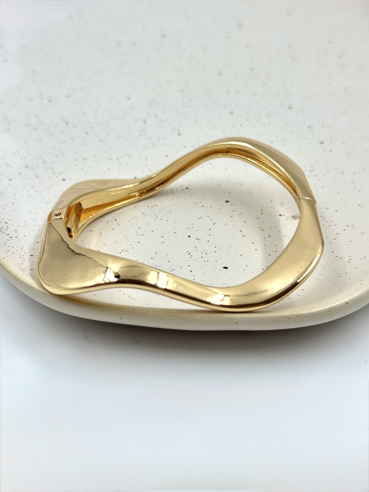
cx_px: 184
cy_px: 246
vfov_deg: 39.7
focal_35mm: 48
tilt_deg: -37.2
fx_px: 682
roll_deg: +2.3
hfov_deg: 30.3
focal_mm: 6.76
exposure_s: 1/731
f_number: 1.78
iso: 64
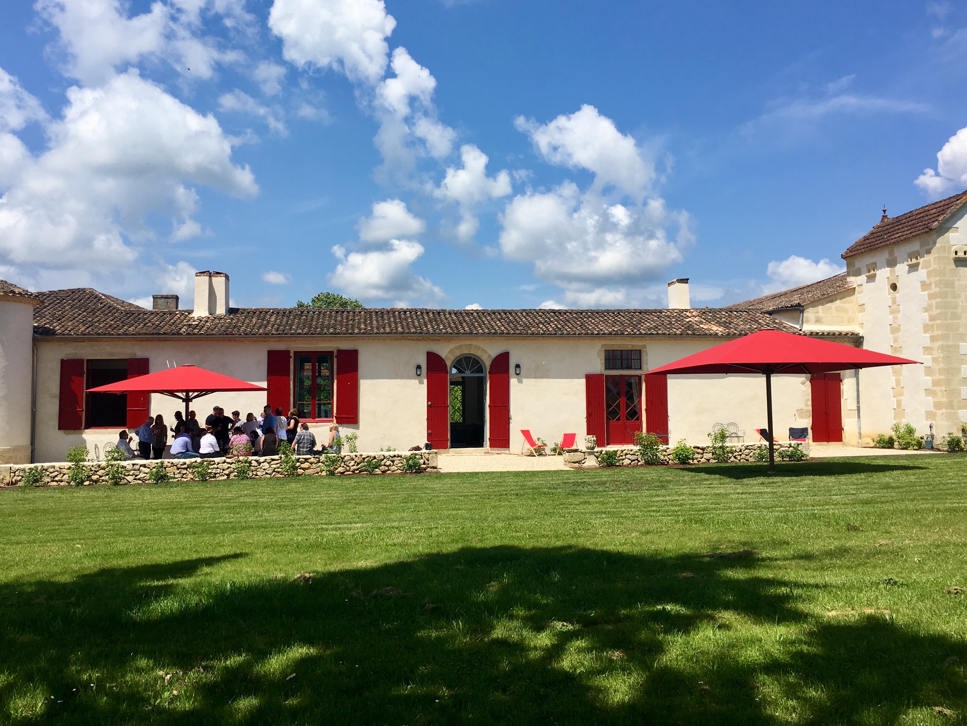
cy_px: 344
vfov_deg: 44.1
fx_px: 894
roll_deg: +0.5
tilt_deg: +6.5
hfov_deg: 56.8
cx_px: 472
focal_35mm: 32
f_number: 2.2
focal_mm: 4.15
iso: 25
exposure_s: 1/2198
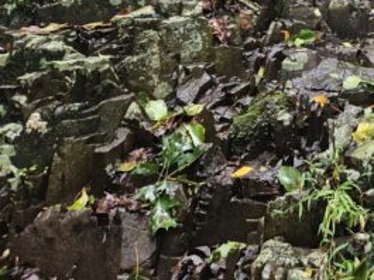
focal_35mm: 89
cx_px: 614
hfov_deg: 18.6
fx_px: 960
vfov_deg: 14.4
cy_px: -242
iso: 200
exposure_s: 1/180
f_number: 1.8
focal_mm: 5.4
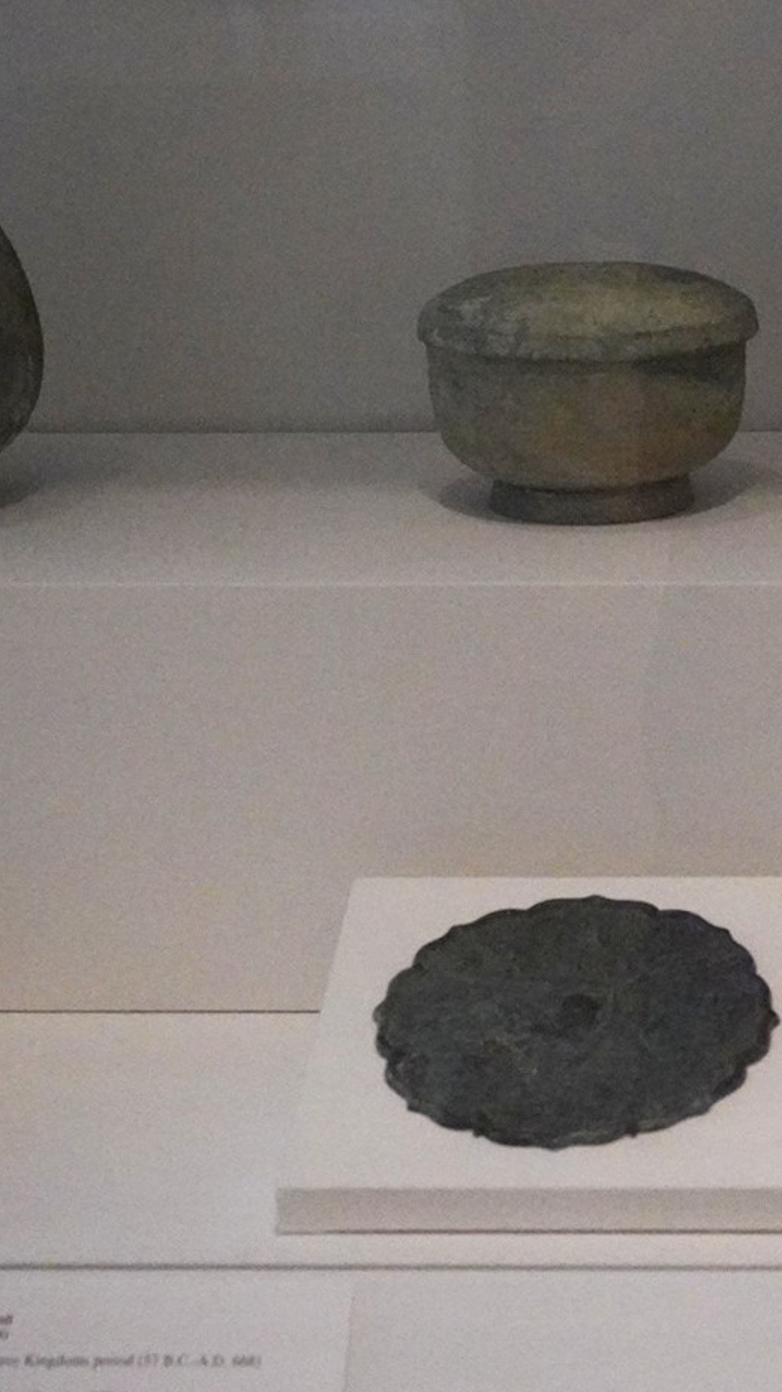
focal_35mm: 88
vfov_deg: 24.1
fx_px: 3247
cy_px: 484
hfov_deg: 13.4
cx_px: 890
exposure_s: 1/100
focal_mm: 39
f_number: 5
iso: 12800
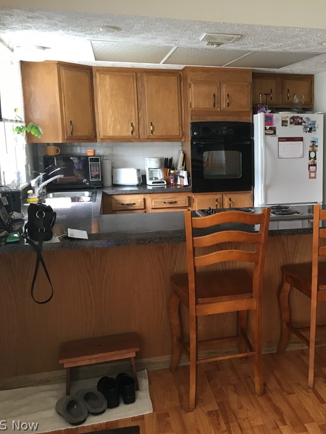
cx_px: 271
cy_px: 216
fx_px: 490
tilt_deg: -7.4
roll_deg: +0.6
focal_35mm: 39
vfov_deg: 47.9
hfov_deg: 35.4
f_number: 2.2
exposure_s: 1/30
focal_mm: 4.15
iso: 80
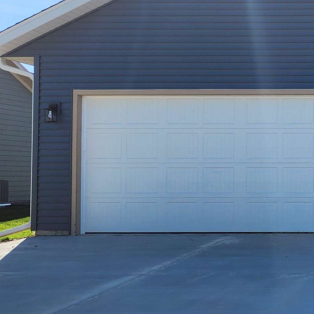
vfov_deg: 26.5
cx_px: 451
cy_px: 157
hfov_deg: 22.5
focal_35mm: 65
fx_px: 667
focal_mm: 5.4
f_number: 1.8
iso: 20
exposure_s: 1/1429
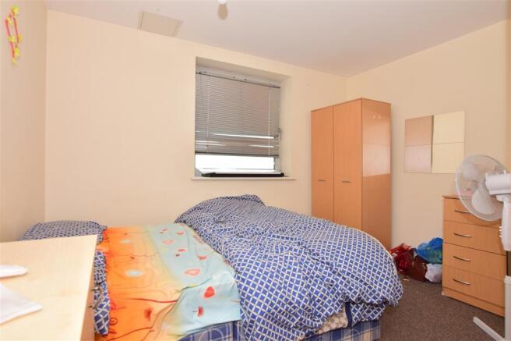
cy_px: 170
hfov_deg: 85.4
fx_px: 277
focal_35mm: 20
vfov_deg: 63.2
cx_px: 256
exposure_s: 1/40
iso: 400
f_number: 7.1
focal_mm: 13
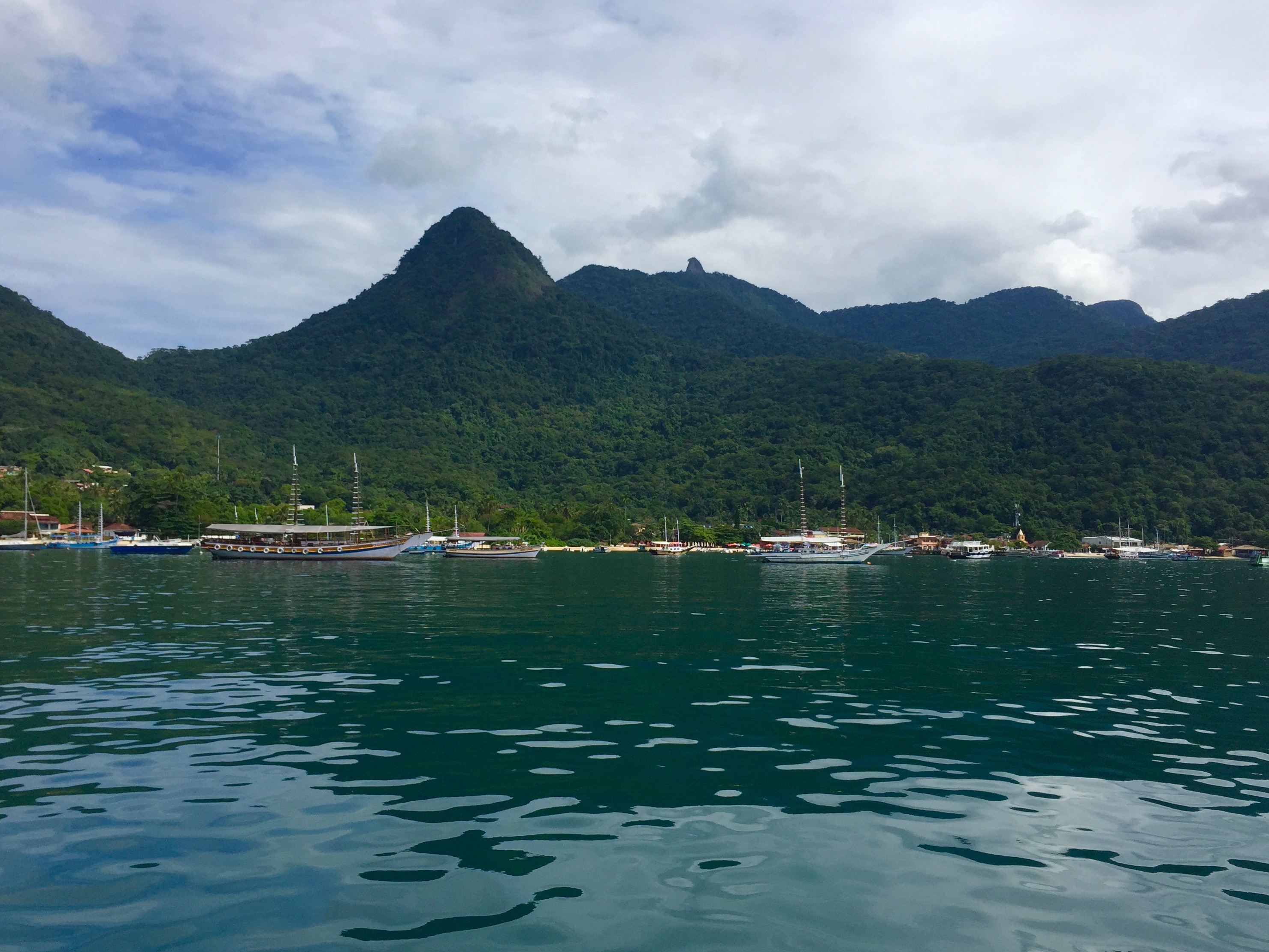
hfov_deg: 56.8
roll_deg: -1.6
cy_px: 491
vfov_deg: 44.2
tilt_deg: +4.6
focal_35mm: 32
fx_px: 1173
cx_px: 631
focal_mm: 4.15
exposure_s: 1/3597
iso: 32
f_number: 2.2
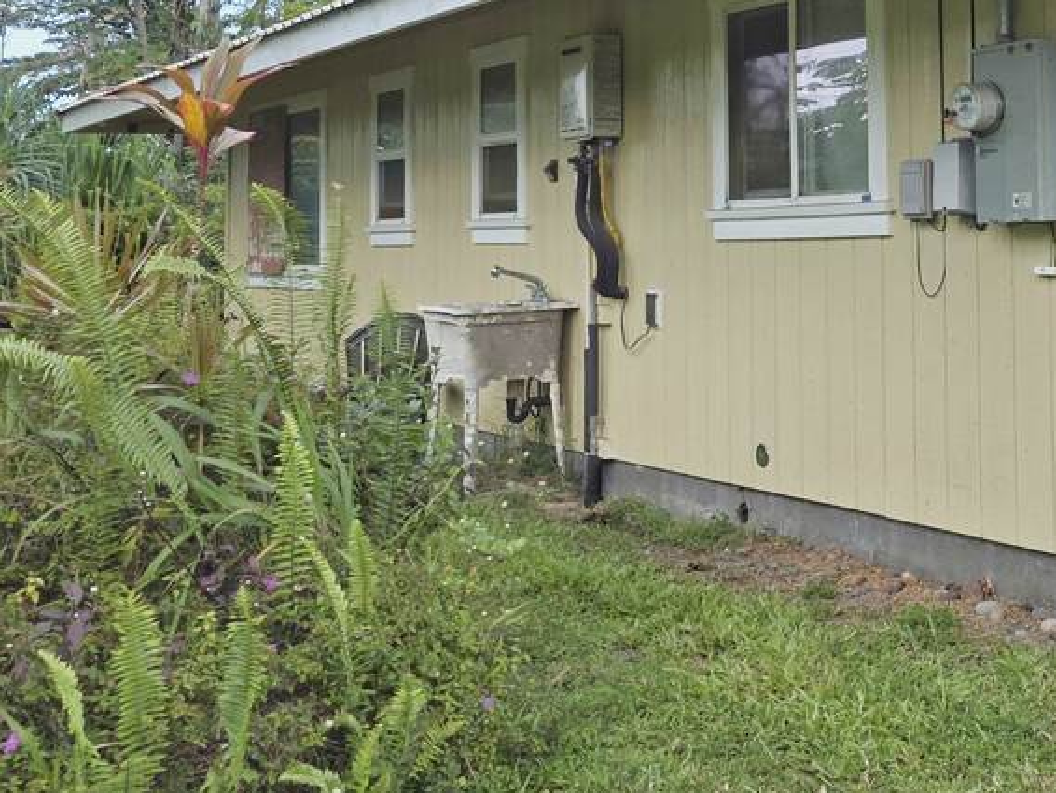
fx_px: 1587
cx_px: 1132
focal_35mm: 52
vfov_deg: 27.3
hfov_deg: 32.8
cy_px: 118
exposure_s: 1/2882
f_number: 1.7
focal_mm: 6.3
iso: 80
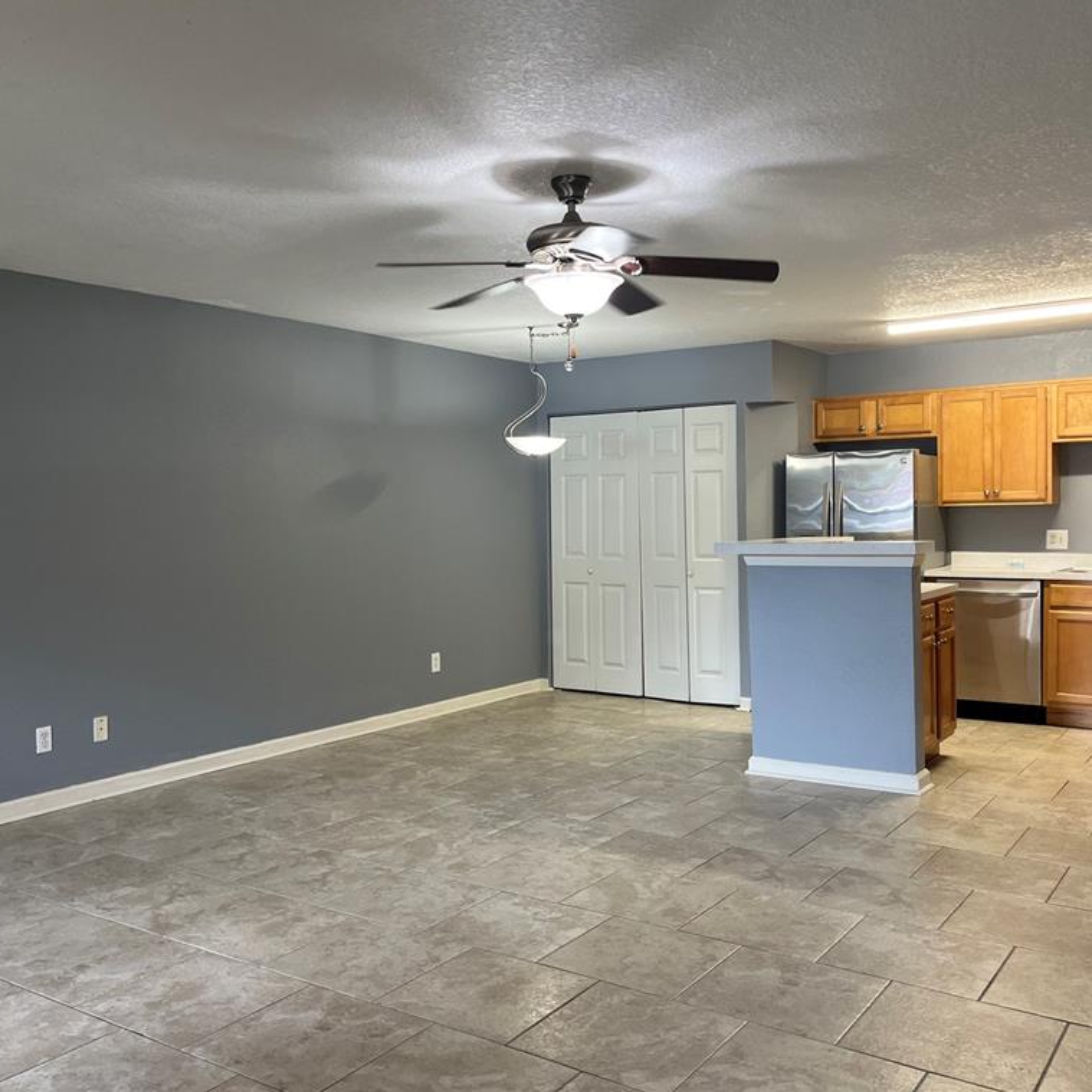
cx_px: 541
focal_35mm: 31
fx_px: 1106
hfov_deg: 52.5
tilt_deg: -2.6
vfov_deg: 52.5
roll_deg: +0.4
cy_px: 541
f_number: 1.6
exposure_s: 1/60
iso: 80
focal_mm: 5.1
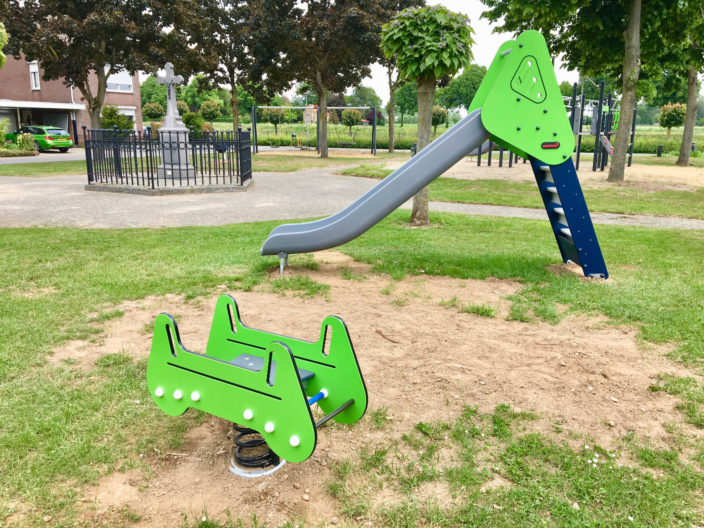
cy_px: 264
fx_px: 590
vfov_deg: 48.2
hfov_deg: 61.7
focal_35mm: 29
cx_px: 352
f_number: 2.2
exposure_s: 1/569
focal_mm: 4.15
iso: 25
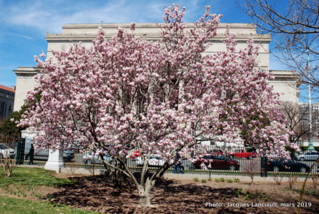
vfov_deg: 48.1
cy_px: 107
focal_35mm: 27
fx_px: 240
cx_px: 160
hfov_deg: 67.3
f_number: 16
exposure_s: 1/60
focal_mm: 18
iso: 100
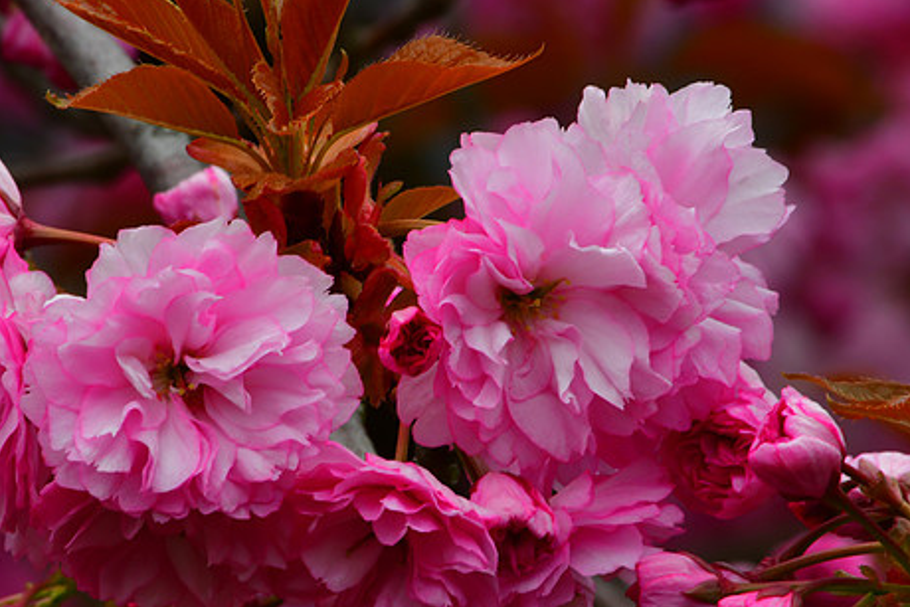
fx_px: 14361
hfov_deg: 3.6
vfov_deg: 2.4
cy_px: 327
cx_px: 366
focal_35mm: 568
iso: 400
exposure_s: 1/100
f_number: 22
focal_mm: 300
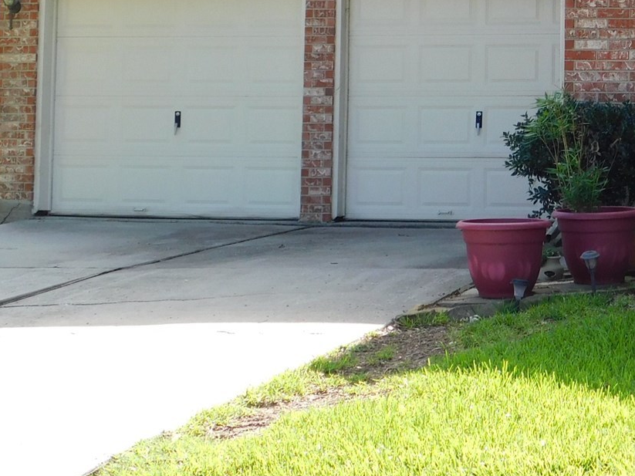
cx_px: 542
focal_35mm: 112
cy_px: -16
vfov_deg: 13.0
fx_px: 2054
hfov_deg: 17.4
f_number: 3.7
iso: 125
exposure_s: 1/250
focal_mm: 8
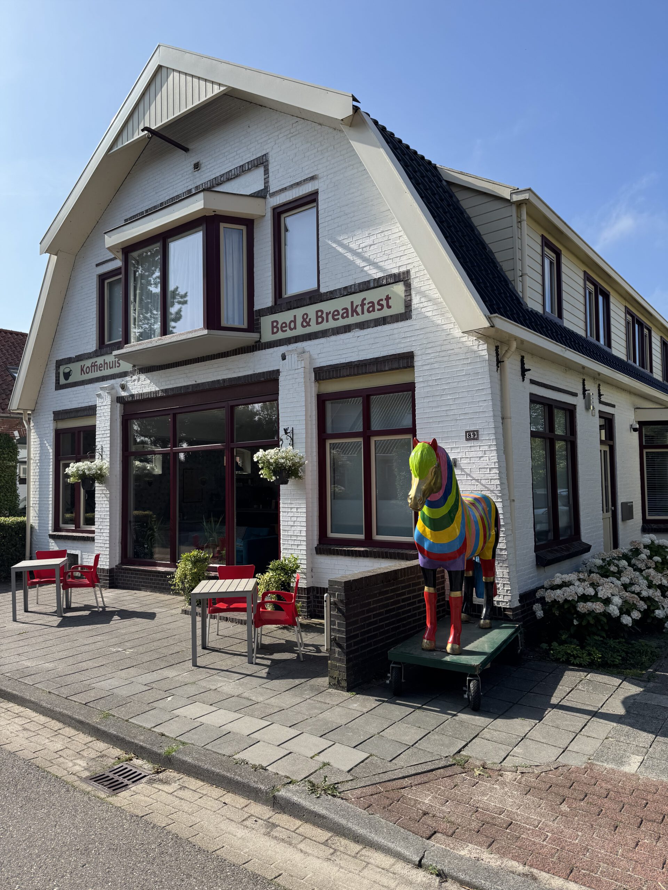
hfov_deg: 56.8
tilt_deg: +4.4
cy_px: 445
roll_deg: +0.7
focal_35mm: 24
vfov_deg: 71.6
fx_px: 618
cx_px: 334
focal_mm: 6.76
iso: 80
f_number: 1.78
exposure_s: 1/3413
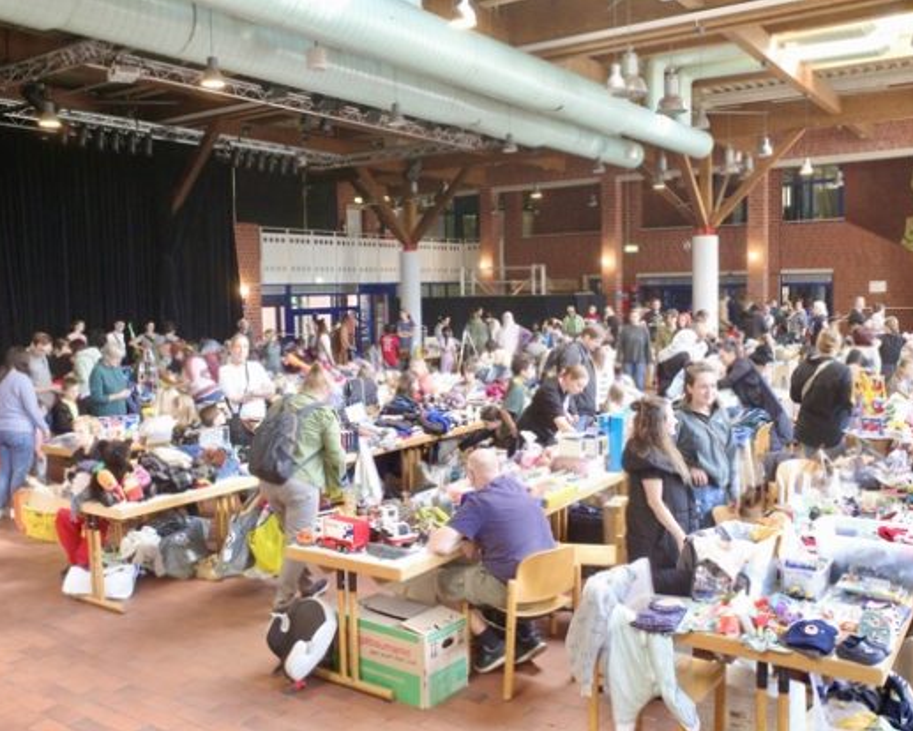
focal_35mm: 32
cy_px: 369
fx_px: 865
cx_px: 457
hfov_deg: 55.6
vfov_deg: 45.8
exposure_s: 1/125
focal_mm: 18.3
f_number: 4.5
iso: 4000
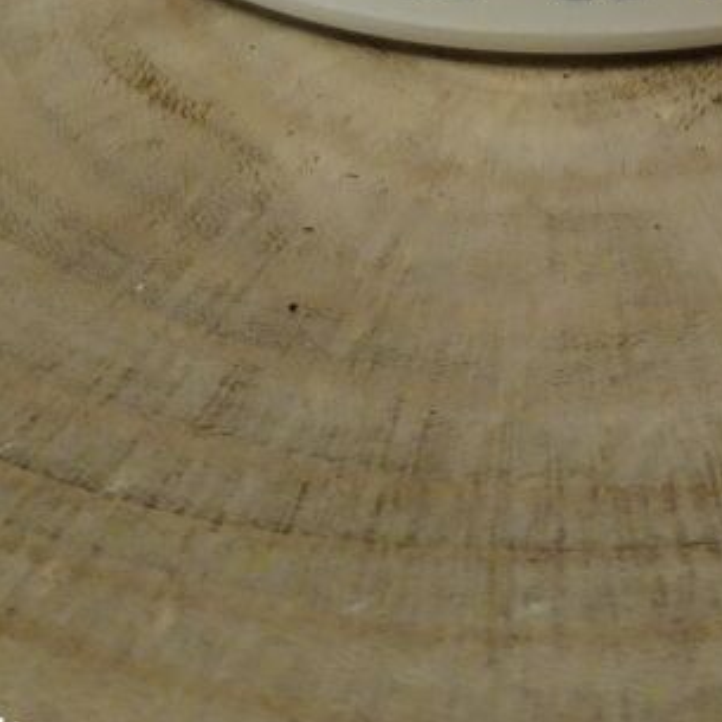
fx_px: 2643
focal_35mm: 112
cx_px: 497
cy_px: -690
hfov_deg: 15.5
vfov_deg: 13.5
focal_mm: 4.75
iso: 1465
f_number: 1.8
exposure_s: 1/25
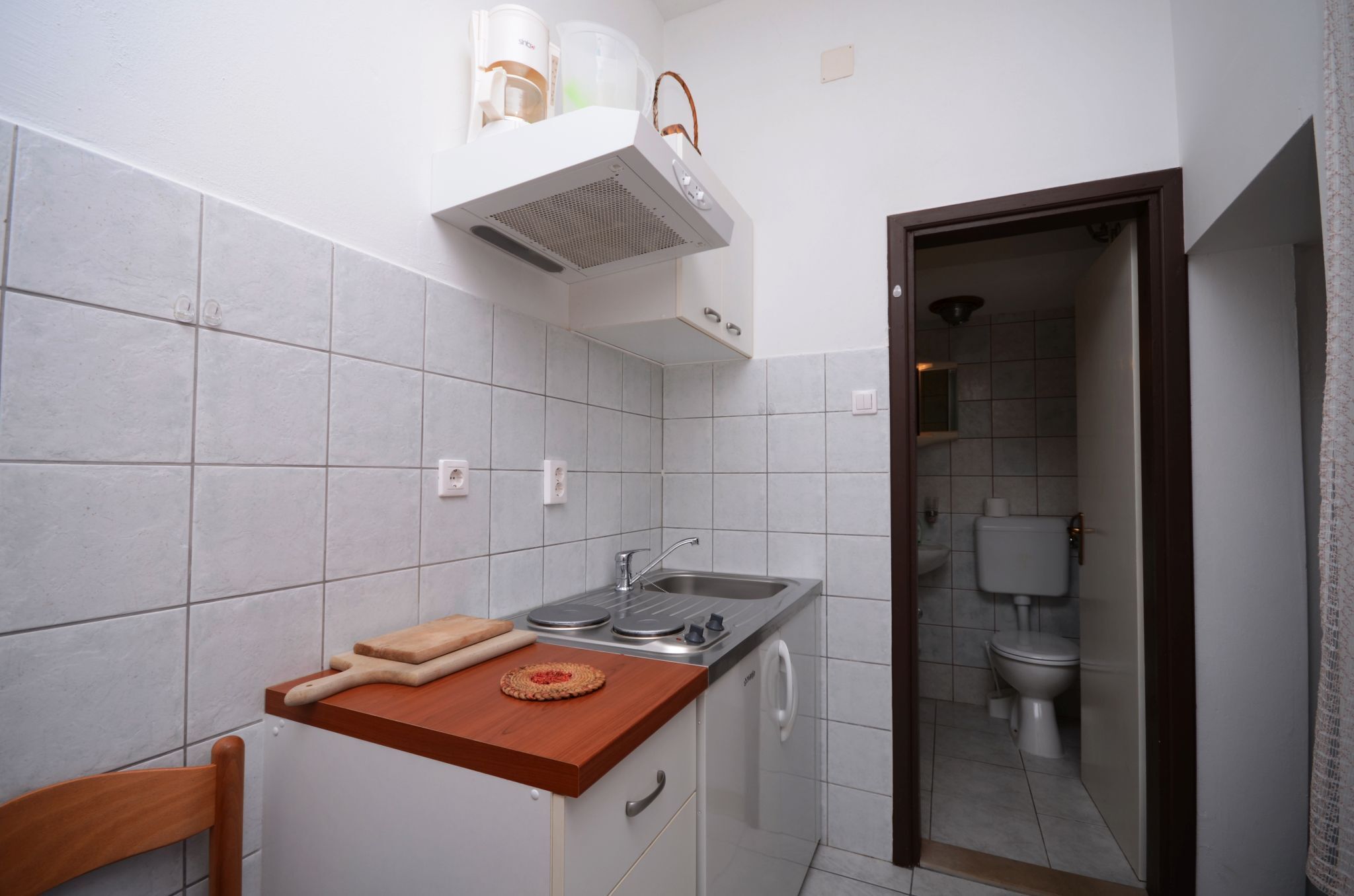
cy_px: 448
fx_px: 563
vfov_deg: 77.1
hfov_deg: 100.5
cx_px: 677
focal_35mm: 15
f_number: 7.1
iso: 100
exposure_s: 1/160
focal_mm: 10
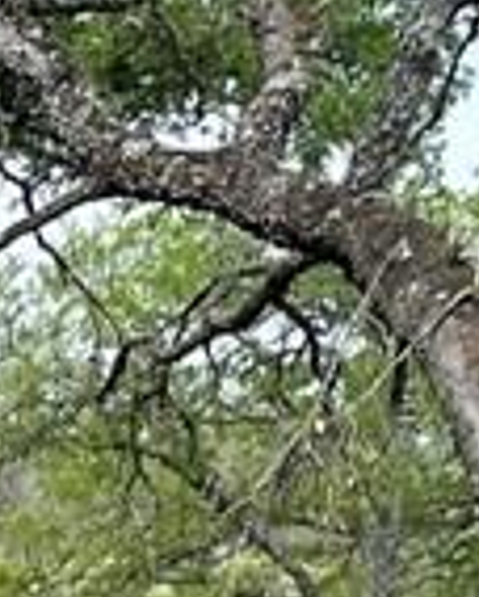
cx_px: -1525
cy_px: 1368
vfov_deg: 10.1
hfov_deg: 6.8
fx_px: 2988
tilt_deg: -18.0
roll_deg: -3.6
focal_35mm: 169
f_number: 1.78
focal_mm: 6.86
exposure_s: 1/1721
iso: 80
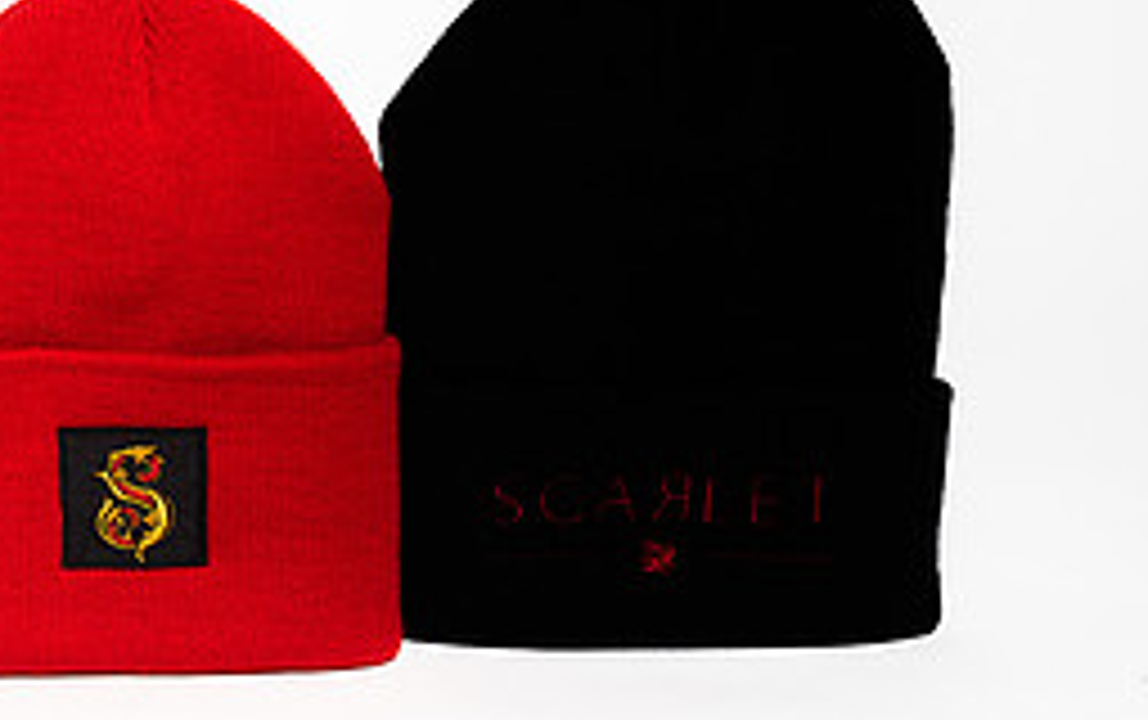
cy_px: 241
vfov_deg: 16.1
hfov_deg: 23.8
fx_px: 2537
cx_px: -131
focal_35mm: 81
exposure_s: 1/60
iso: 100
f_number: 8
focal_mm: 35
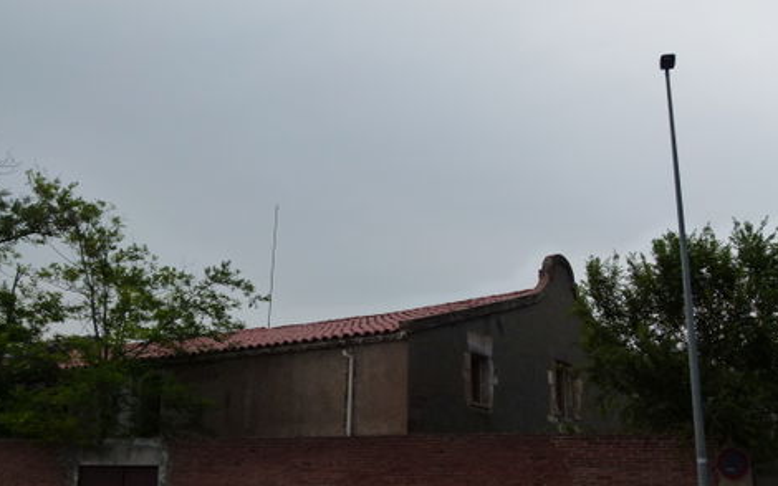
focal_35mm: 39
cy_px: 283
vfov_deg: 32.7
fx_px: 827
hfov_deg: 50.4
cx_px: 387
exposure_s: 1/200
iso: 160
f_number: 4
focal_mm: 6.5
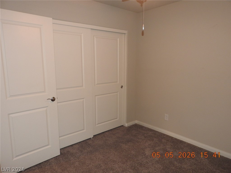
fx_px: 160
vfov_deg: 56.8
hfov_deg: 71.6
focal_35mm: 24
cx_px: 116
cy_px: 86
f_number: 3.3
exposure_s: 1/30
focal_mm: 4.3
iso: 200
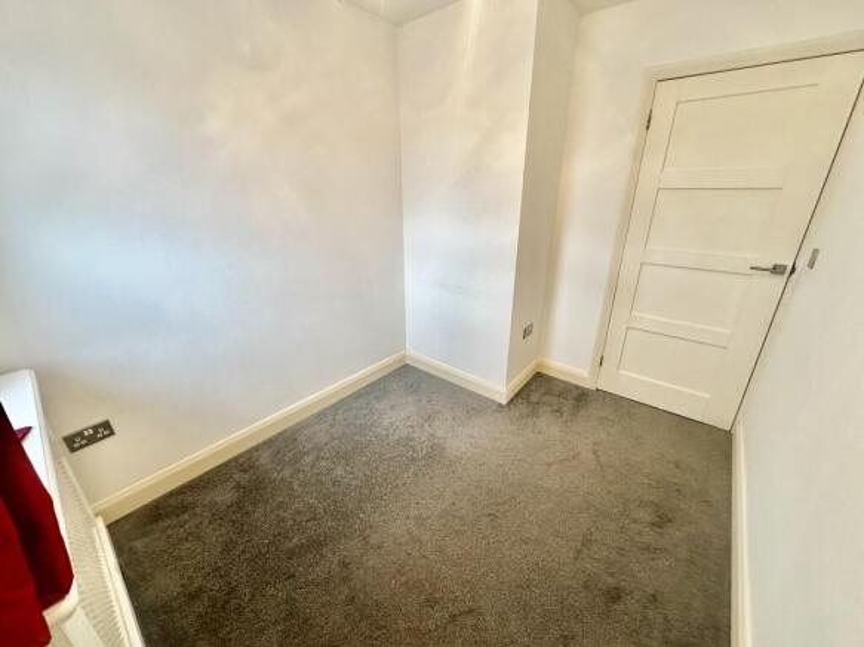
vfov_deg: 85.7
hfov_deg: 102.1
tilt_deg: -21.5
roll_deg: -0.1
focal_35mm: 14
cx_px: 432
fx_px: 349
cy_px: 324
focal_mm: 2.22
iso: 125
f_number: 2.2
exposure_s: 1/100
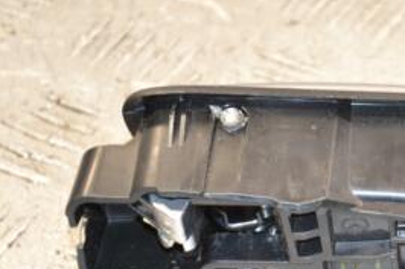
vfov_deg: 4.4
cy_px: 251
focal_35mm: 311
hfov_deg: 6.6
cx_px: 356
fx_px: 3496
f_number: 5.6
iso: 800
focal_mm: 92
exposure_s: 1/80
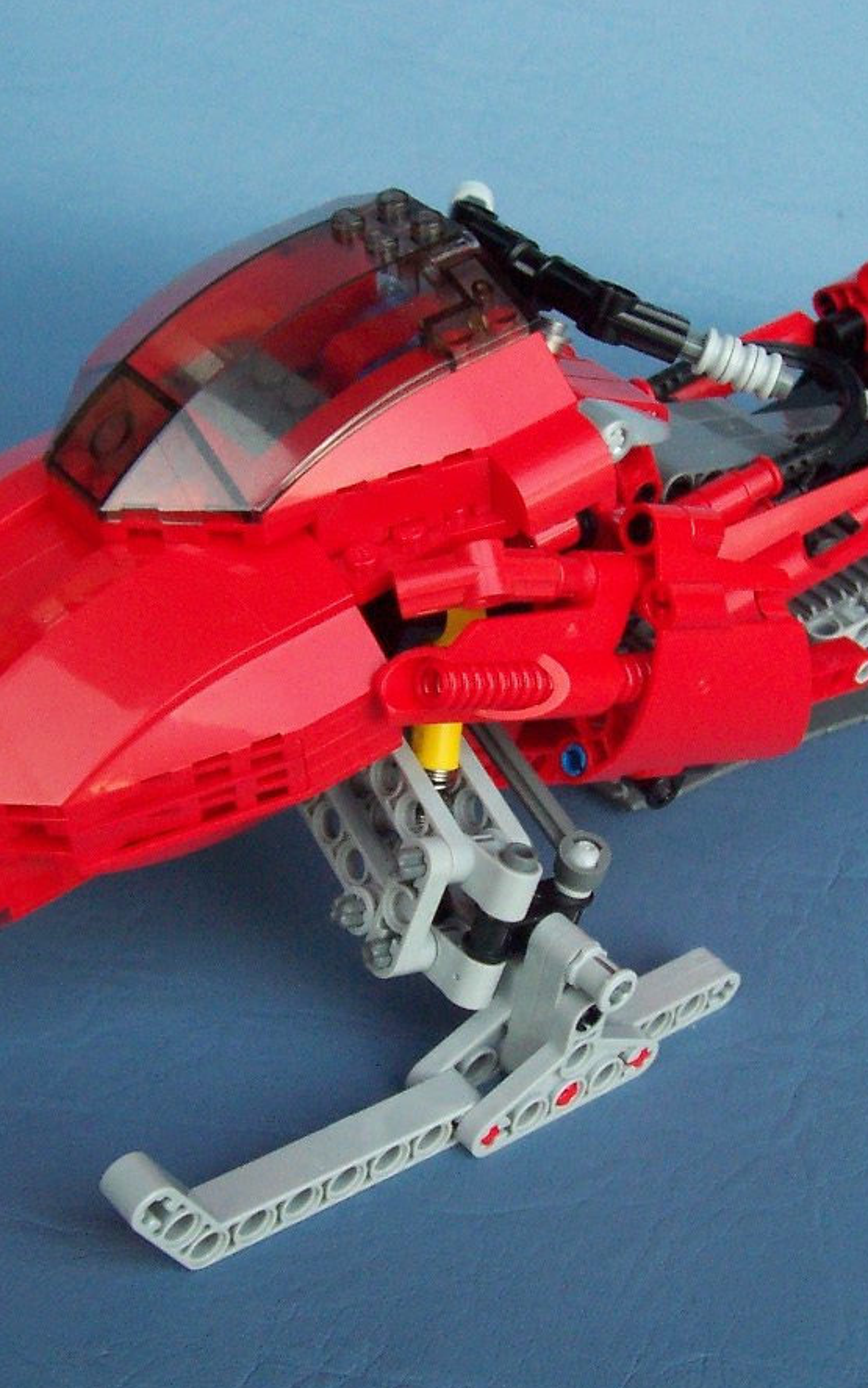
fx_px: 2006
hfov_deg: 24.4
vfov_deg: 38.2
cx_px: 450
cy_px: 700
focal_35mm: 53
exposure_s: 1/30
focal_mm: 5.6
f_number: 2.8
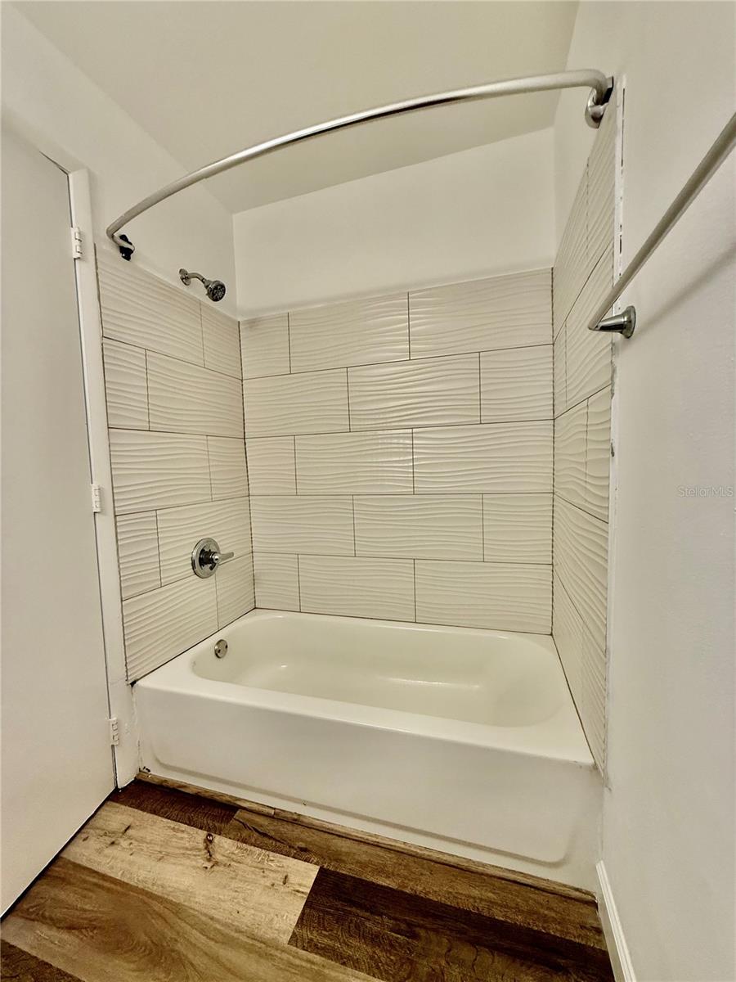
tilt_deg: -3.6
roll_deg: +2.0
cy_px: 491
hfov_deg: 85.7
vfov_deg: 102.1
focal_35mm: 14
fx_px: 397
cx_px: 368
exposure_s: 1/120
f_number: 2.2
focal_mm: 2.22
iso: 100
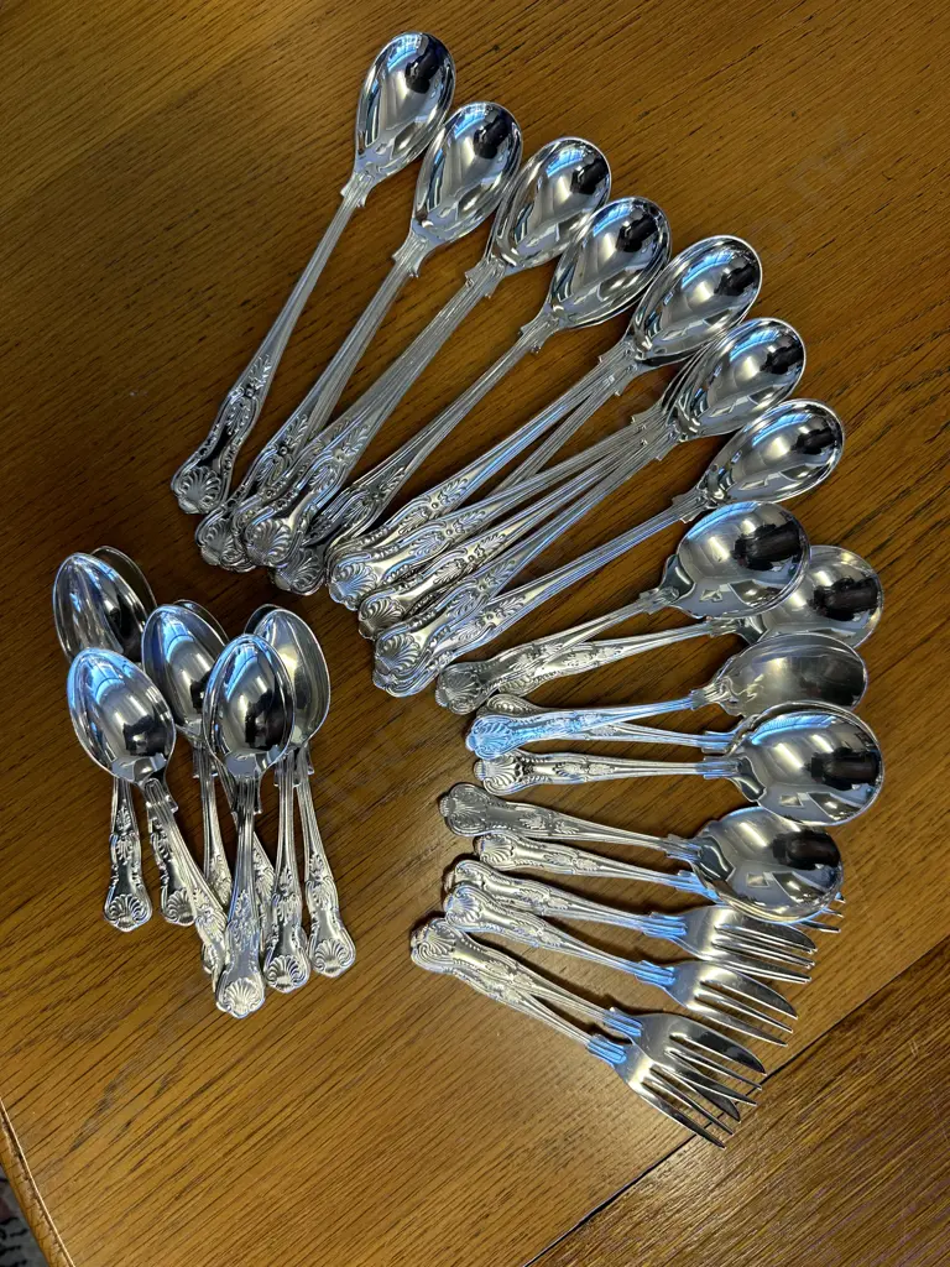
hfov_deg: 56.8
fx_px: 878
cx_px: 475
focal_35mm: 24
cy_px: 634
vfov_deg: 71.6
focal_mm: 6.86
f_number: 1.78
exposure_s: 1/100
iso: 80
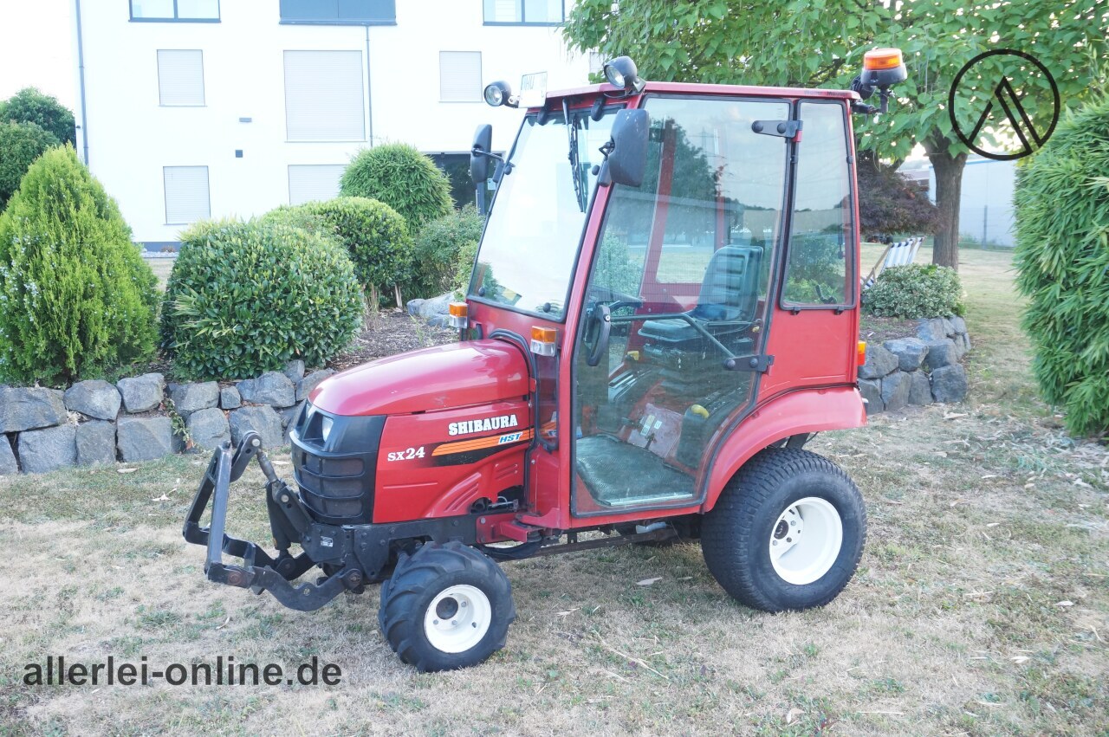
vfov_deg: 35.4
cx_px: 554
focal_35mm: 38
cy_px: 368
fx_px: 1154
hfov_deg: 51.3
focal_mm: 25
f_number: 6.3
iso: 800
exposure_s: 1/125
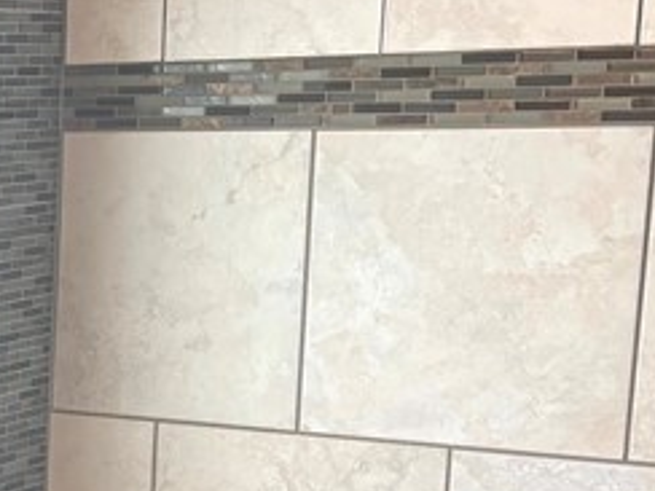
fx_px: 2062
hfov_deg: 15.6
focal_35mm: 109
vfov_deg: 13.3
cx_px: -505
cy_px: 526
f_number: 1.6
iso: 100
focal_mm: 5.96
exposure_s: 1/120
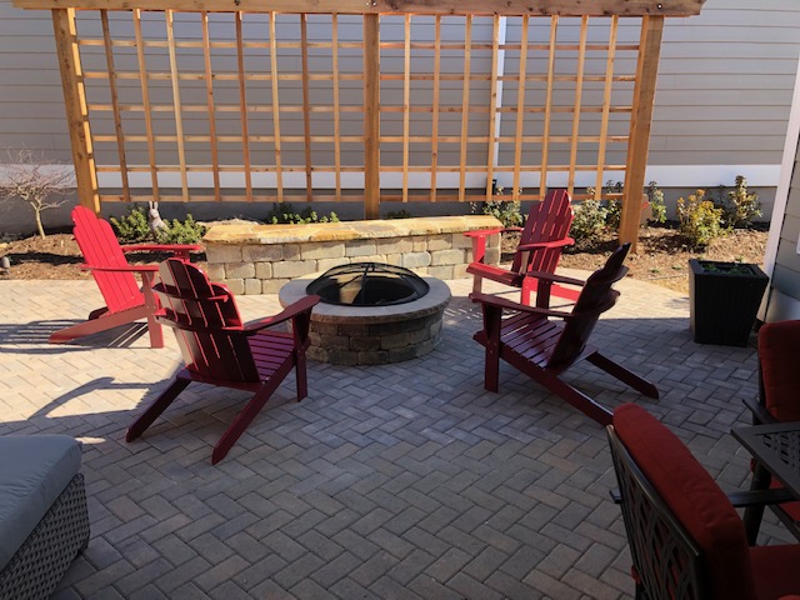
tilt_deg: -17.4
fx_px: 647
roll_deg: -0.2
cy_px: 300
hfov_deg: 63.4
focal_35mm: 28
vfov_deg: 49.7
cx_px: 400
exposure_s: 1/243
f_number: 1.8
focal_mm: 3.99
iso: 20
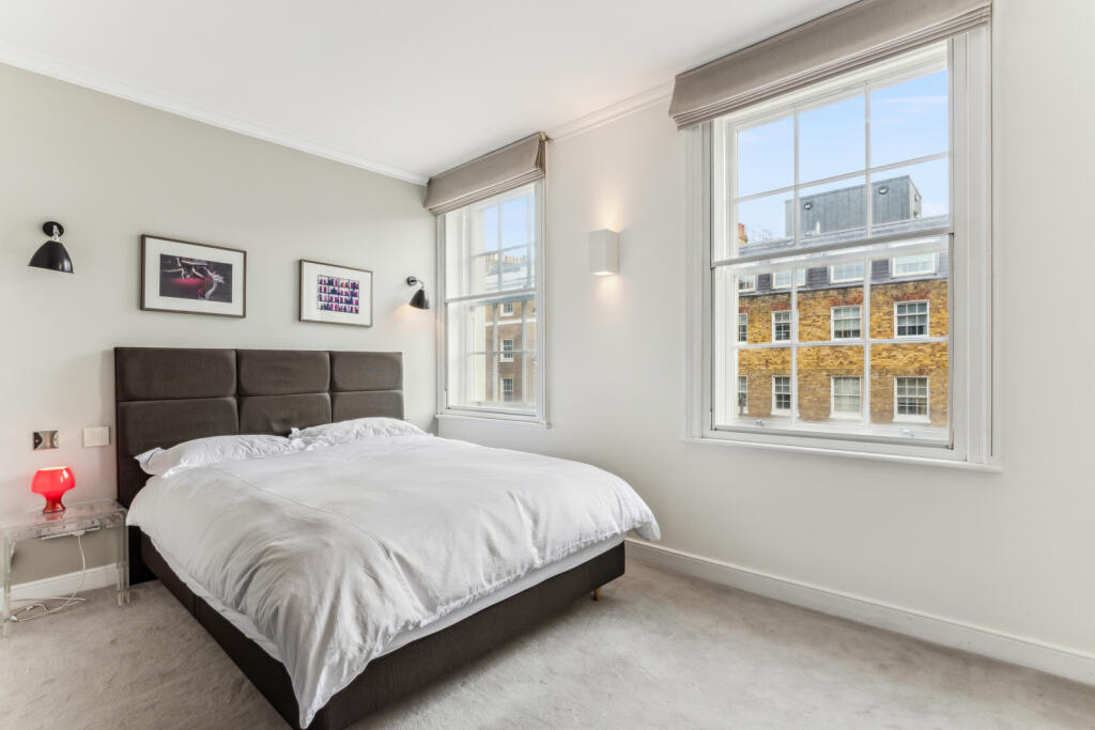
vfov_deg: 70.5
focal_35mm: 17
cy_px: 365
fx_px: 517
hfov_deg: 93.3
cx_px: 548
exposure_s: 1/25
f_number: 11
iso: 400
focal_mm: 17
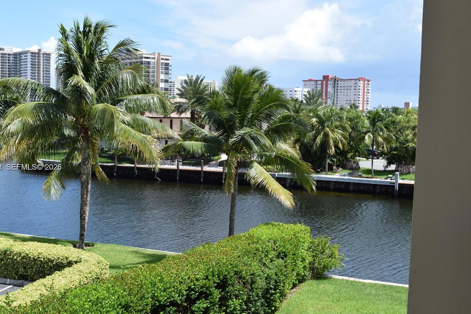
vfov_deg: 27.5
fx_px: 641
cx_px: 218
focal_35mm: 49
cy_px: 168
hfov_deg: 40.3
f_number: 9
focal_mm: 30
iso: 200
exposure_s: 1/320
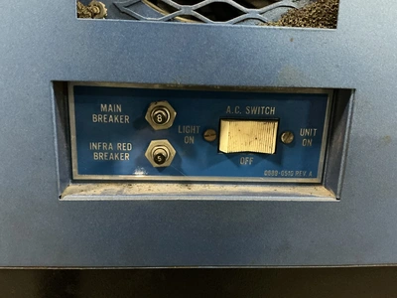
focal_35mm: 28
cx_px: 198
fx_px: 321
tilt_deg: -13.4
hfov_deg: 63.4
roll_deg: -2.4
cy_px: 149
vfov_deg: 49.7
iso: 500
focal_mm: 3
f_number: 1.8
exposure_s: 1/20
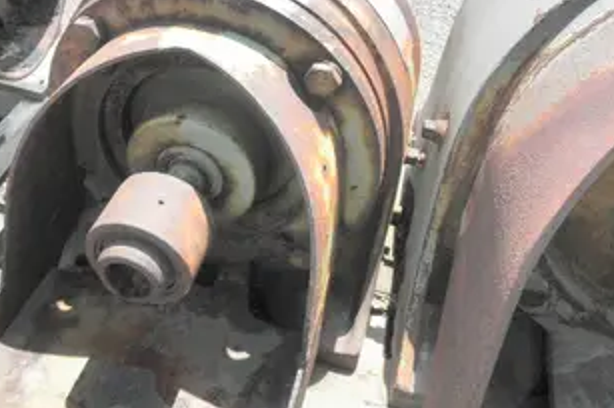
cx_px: 286
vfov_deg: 34.6
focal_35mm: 38
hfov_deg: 50.7
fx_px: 647
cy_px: 132
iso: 64
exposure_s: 1/50
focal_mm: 5
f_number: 8.5
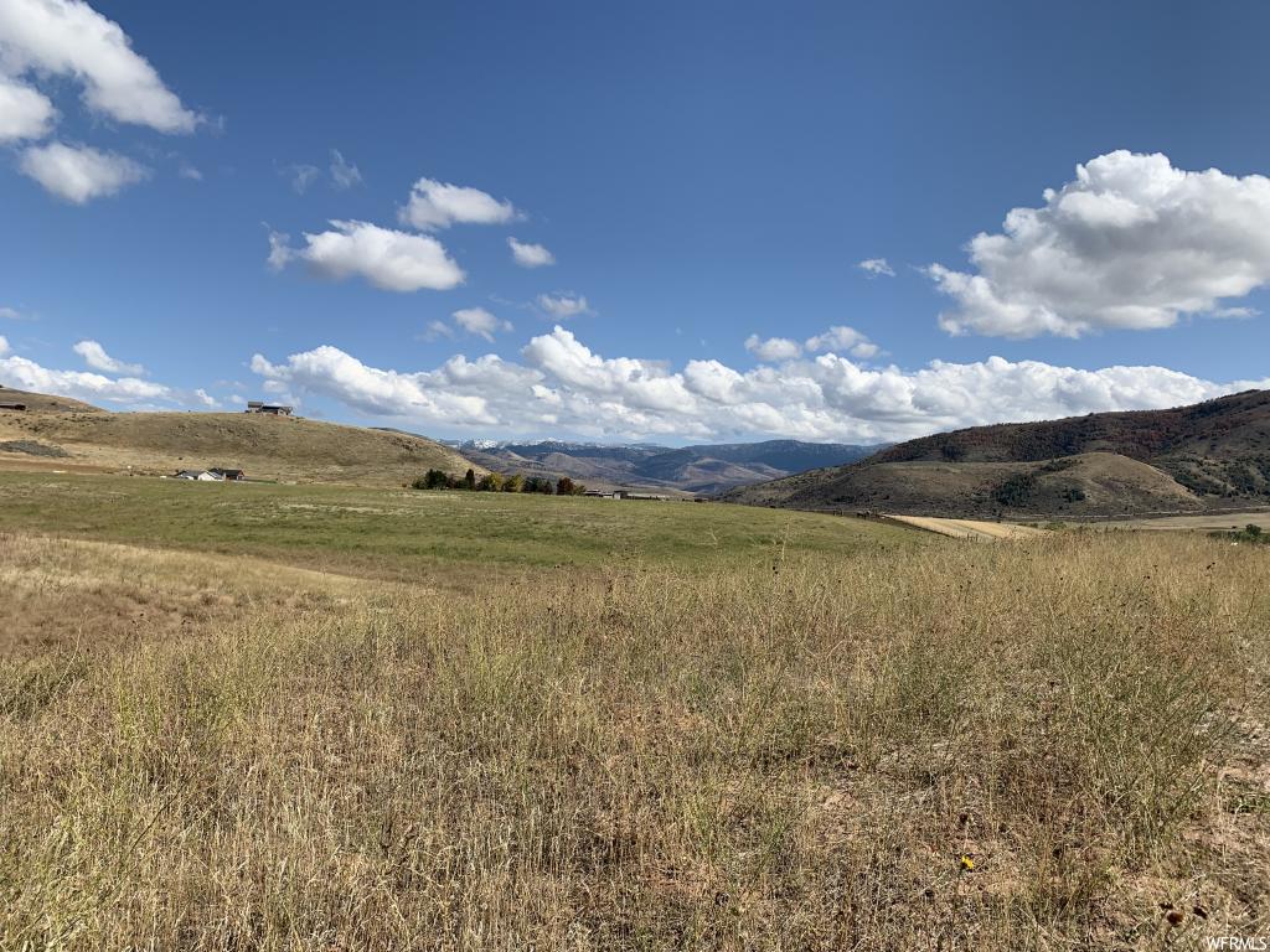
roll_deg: -2.1
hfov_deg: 67.3
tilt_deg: +1.8
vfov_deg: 53.1
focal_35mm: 26
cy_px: 476
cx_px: 635
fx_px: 954
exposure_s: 1/3289
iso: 25
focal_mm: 4.25
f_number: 1.8
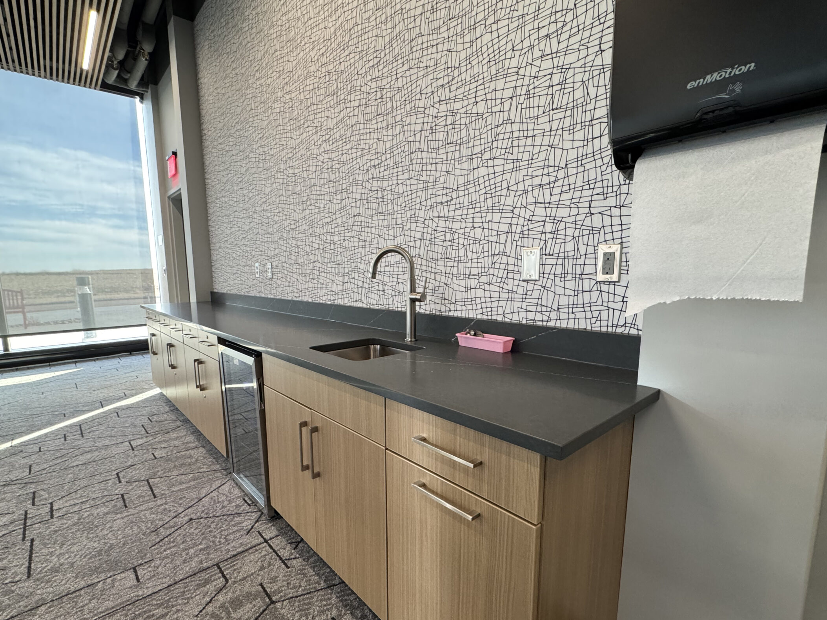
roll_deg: +0.1
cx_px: 393
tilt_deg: -9.2
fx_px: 406
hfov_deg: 91.0
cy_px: 329
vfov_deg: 74.7
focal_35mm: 17
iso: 320
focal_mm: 2.22
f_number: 2.2
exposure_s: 1/87
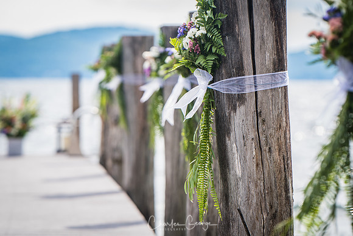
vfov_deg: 6.1
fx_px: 2207
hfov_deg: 9.1
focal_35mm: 225
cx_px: 176
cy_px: 118
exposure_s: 1/500
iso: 200
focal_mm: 150
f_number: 4
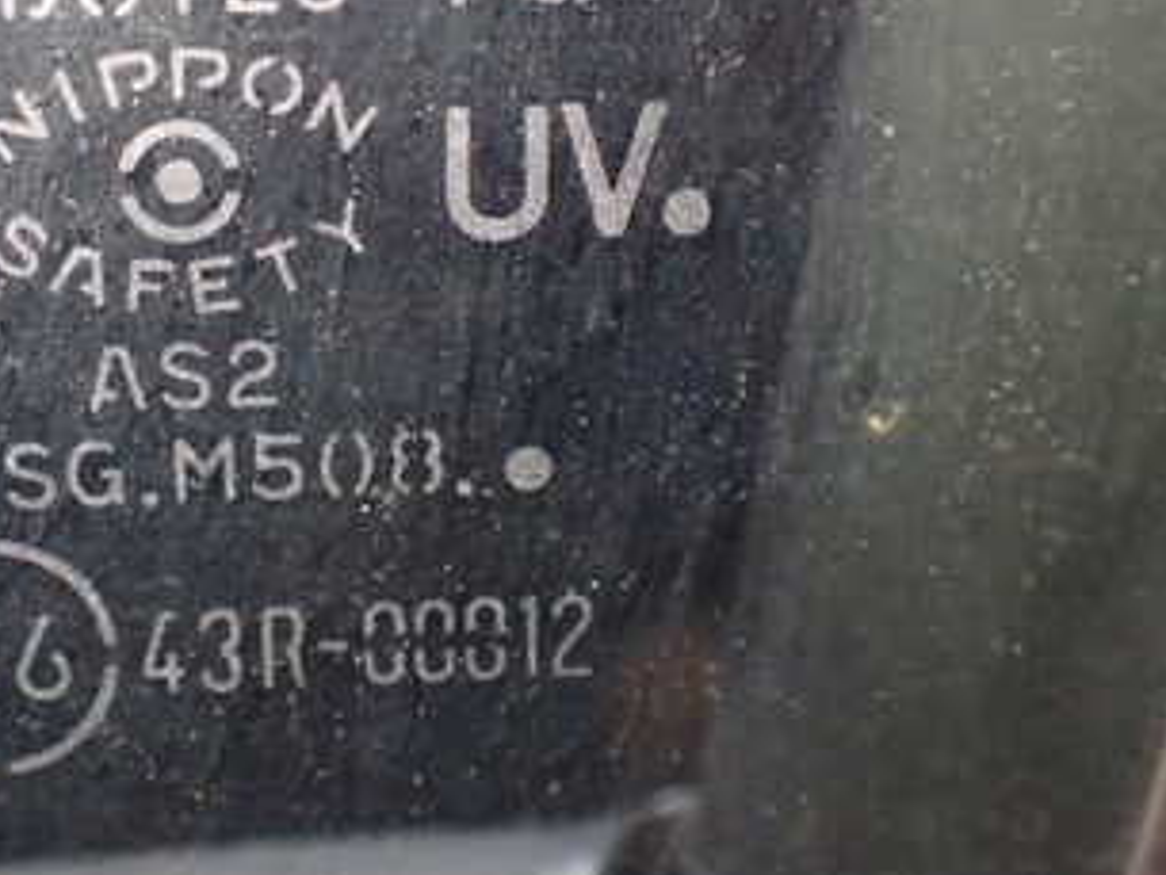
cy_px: 233
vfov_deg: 24.6
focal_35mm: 59
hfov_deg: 32.1
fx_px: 1988
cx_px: 302
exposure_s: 1/80
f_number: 2.3
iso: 800
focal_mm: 5.4
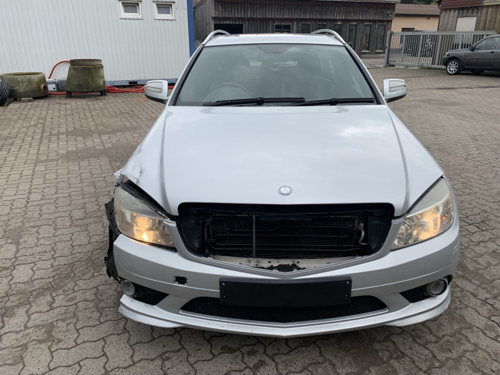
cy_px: 188
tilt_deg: -19.3
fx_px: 376
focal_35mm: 26
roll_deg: -0.9
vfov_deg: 53.1
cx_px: 250
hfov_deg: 67.3
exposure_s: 1/502
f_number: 1.8
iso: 25
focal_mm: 4.25
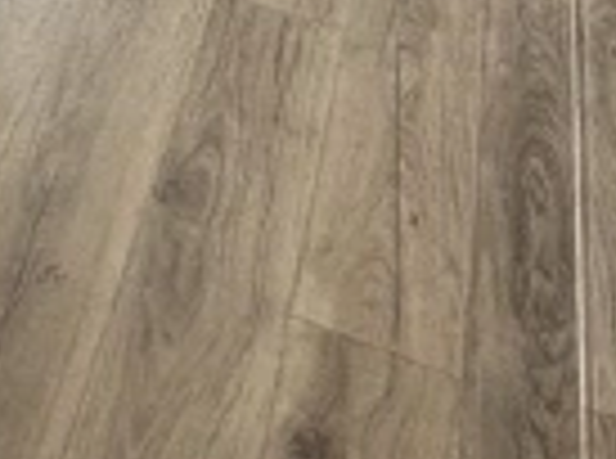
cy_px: -495
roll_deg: -1.2
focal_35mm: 82
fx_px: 1455
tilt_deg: -22.2
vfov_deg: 14.5
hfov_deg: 22.0
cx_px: -139
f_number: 2.2
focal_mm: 2.22
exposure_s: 1/196
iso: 40
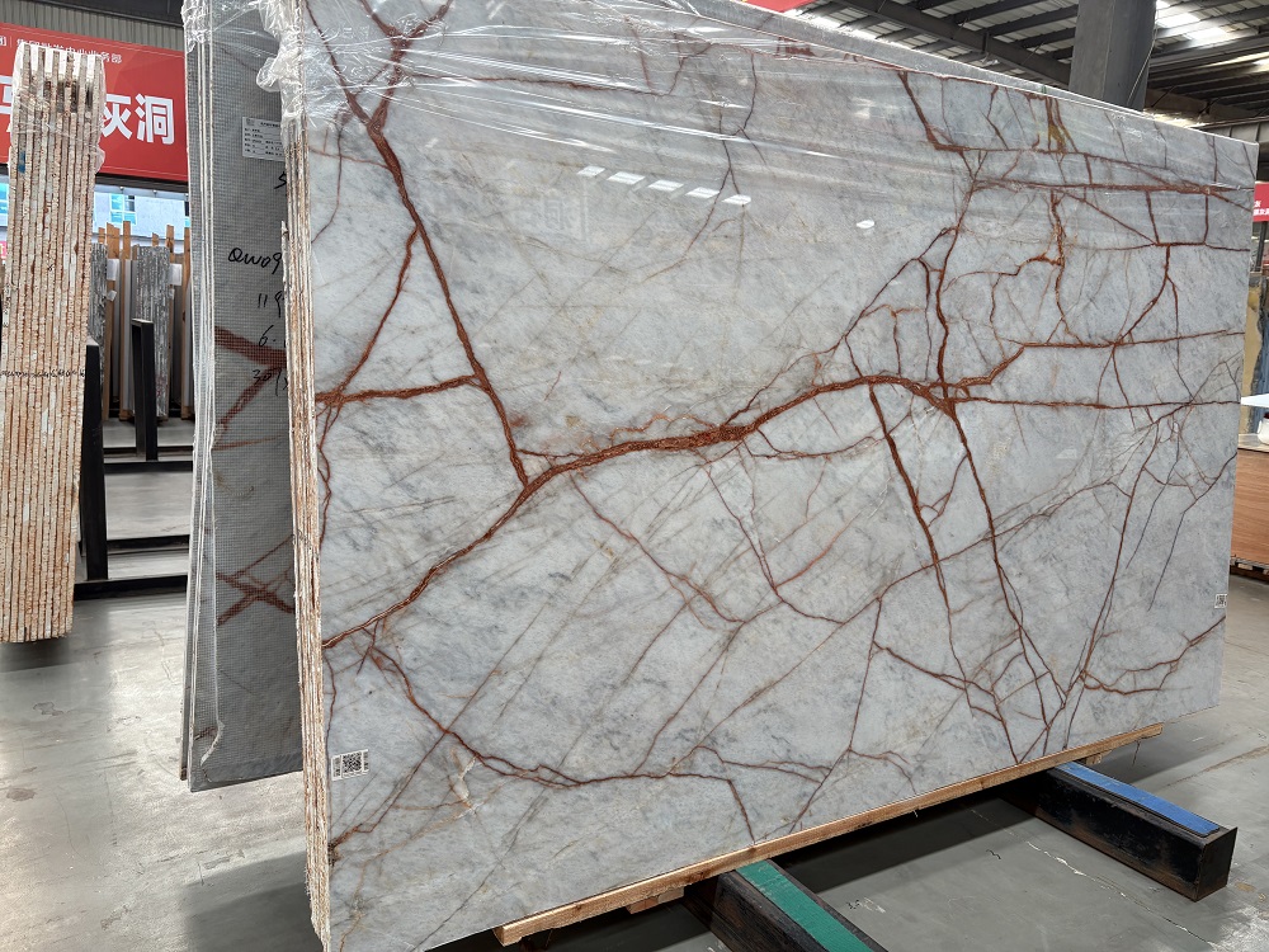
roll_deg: -2.5
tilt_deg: -9.4
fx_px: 953
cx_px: 634
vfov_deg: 53.1
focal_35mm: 26
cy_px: 476
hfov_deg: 67.3
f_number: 1.6
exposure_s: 1/122
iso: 64
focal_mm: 5.96
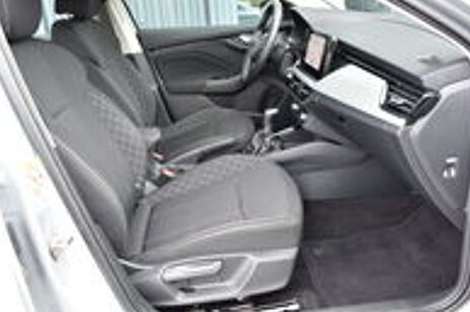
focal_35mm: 31
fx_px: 404
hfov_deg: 60.3
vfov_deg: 42.2
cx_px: 236
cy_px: 156
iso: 400
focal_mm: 20
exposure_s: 1/60
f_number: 4
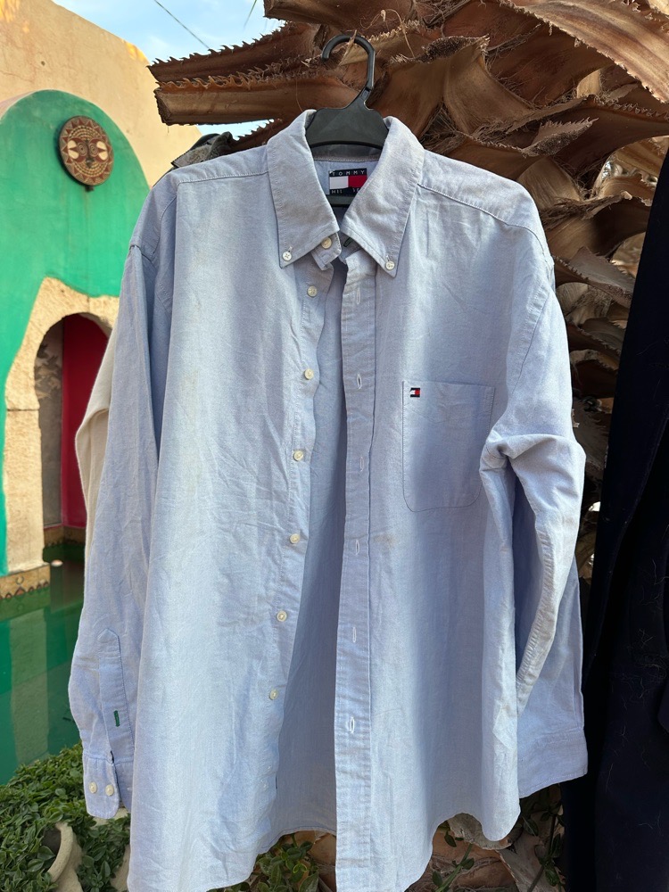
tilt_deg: -4.1
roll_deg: -2.8
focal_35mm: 24
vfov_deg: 71.6
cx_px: 334
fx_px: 618
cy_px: 446
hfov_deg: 56.8
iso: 80
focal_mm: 6.86
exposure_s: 1/121
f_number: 1.78
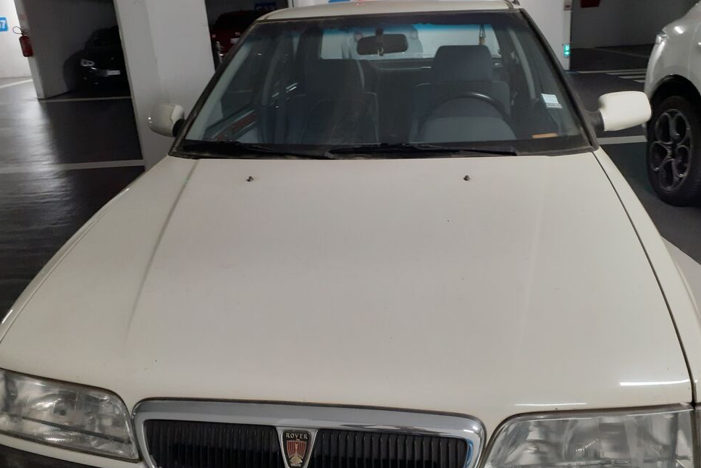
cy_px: 226
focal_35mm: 29
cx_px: 357
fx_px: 565
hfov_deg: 63.6
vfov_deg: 45.0
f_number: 1.9
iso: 160
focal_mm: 3.6
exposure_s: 1/50
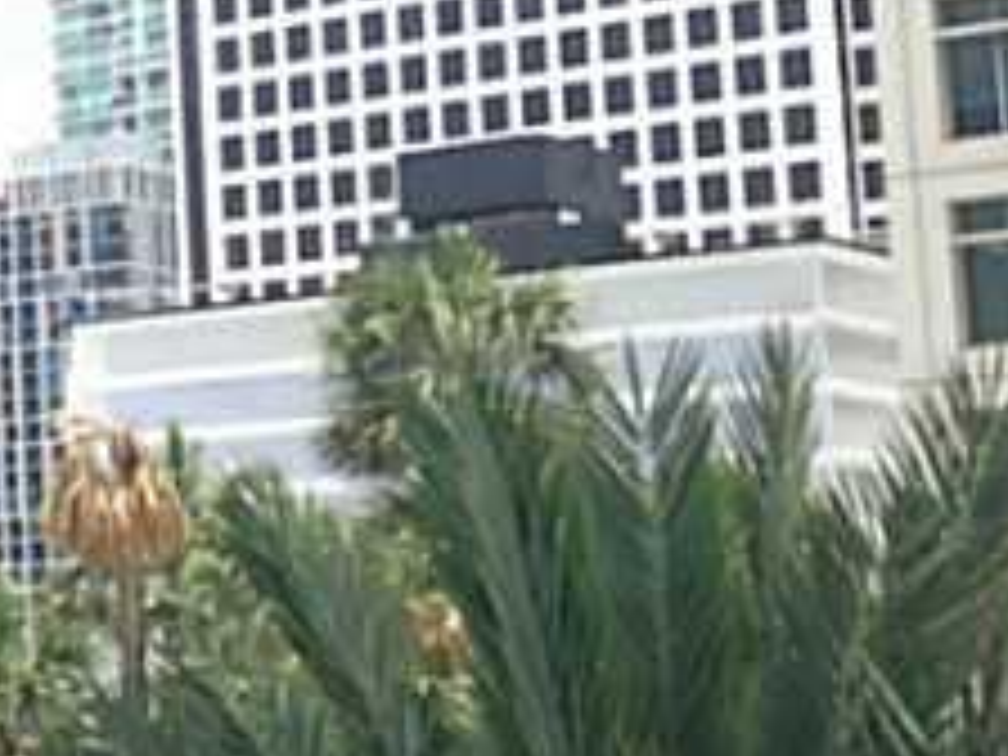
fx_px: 3436
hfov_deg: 15.0
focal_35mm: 118
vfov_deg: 12.5
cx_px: -680
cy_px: 284
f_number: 2.4
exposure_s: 1/547
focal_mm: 4.12
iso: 50
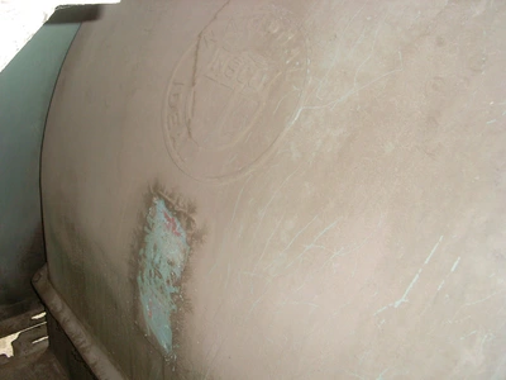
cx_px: 253
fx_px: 555
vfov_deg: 37.7
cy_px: 190
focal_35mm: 38
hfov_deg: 49.0
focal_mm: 6.3
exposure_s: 1/45
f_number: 3
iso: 100
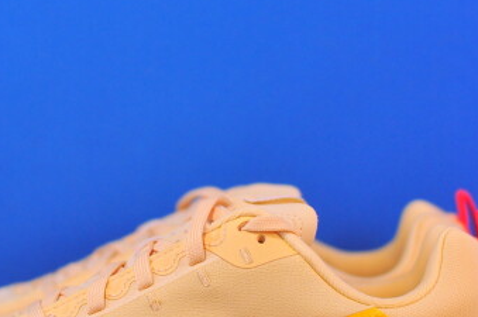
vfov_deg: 7.7
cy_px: 195
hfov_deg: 11.6
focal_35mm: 177
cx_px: 166
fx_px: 2347
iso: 250
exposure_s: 1/320
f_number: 2.5
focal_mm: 50
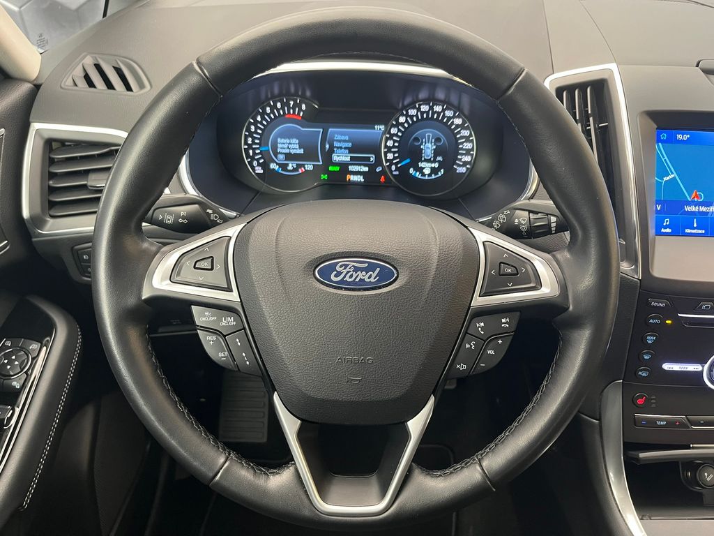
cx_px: 357
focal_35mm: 26
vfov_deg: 53.1
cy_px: 268
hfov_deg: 67.3
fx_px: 536
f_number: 1.6
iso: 400
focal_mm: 5.1
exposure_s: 1/60
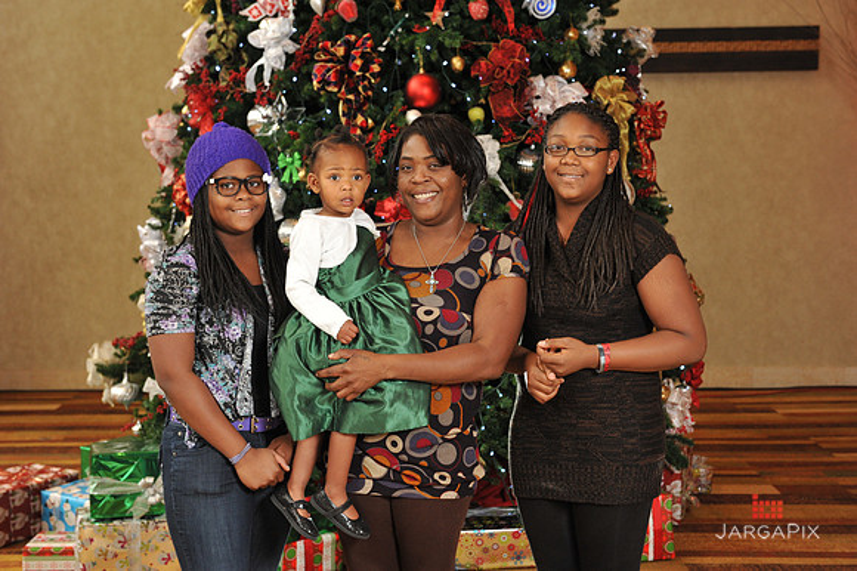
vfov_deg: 24.2
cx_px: 428
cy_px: 286
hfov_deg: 35.7
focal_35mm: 56
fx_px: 1332
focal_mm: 56
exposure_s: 1/100
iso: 1600
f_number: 6.3
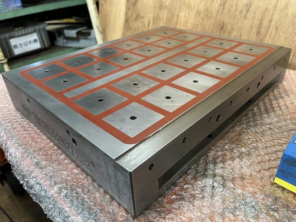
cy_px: 111
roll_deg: +3.6
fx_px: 222
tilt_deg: -32.8
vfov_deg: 53.1
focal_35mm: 26
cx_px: 148
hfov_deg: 67.3
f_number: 1.6
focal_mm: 5.1
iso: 125
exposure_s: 1/61
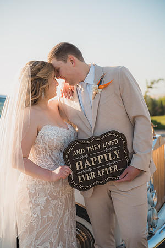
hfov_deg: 27.0
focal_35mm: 50
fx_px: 344
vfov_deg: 39.6
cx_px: 82
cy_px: 124
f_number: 2.5
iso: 125
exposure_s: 1/800
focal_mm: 50
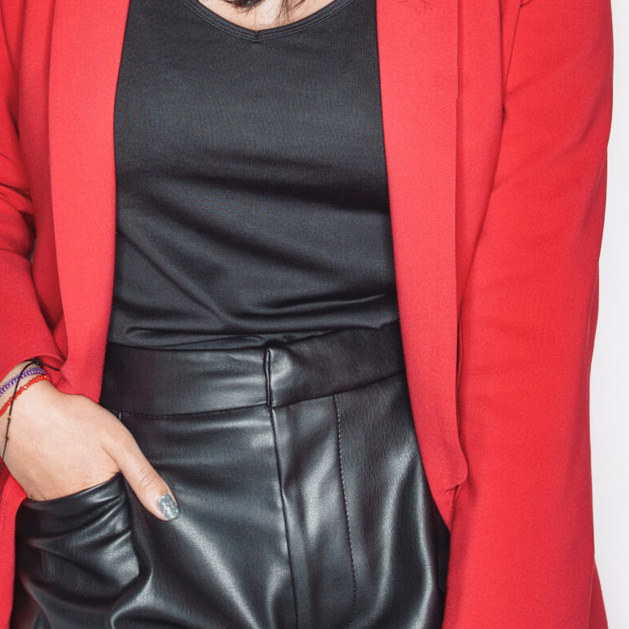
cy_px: 101
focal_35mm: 81
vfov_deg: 21.1
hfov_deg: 21.3
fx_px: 1665
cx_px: 215
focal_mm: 29
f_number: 8
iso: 100
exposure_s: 1/160
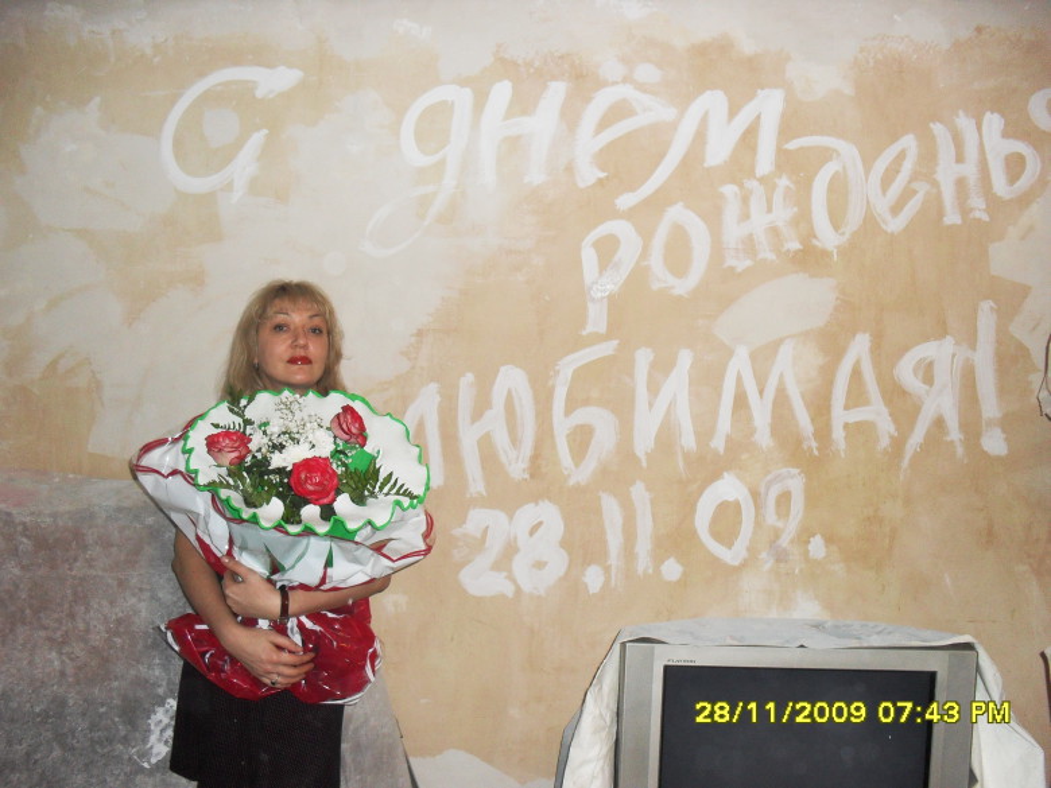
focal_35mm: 35
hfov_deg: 52.6
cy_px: 394
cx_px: 526
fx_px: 1063
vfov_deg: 40.7
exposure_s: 1/45
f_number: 3.2
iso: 200
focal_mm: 6.3
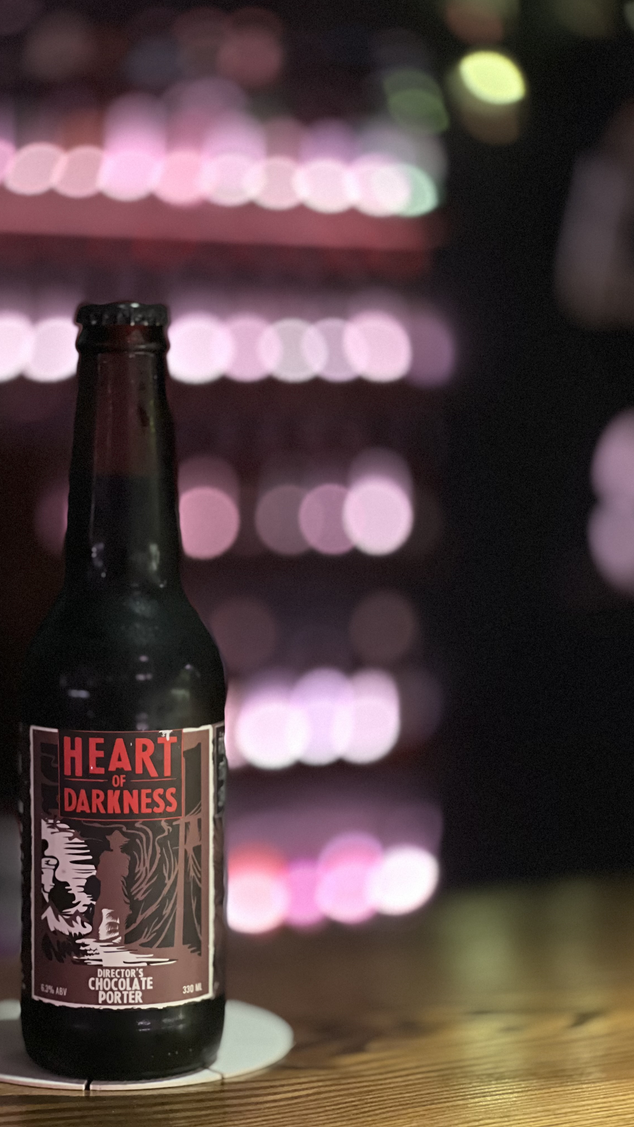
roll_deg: -0.6
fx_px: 2511
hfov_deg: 14.4
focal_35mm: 84
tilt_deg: -3.0
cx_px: 230
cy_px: 564
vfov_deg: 25.3
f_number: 2.8
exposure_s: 1/14
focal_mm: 9
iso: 1250
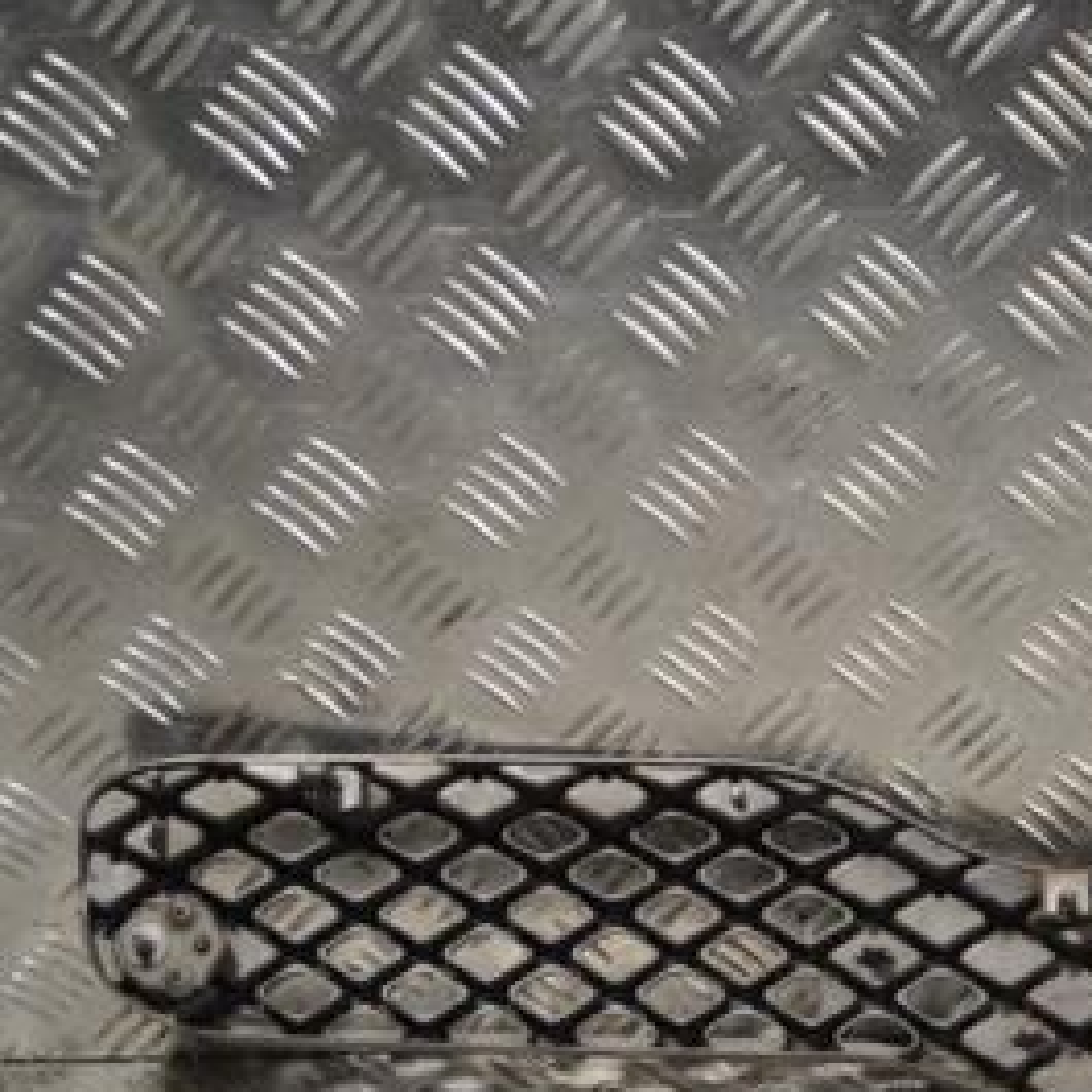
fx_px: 2677
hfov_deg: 22.3
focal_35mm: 75
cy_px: 783
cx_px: 1071
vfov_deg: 22.9
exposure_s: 1/100
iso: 400
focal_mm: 26
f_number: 5
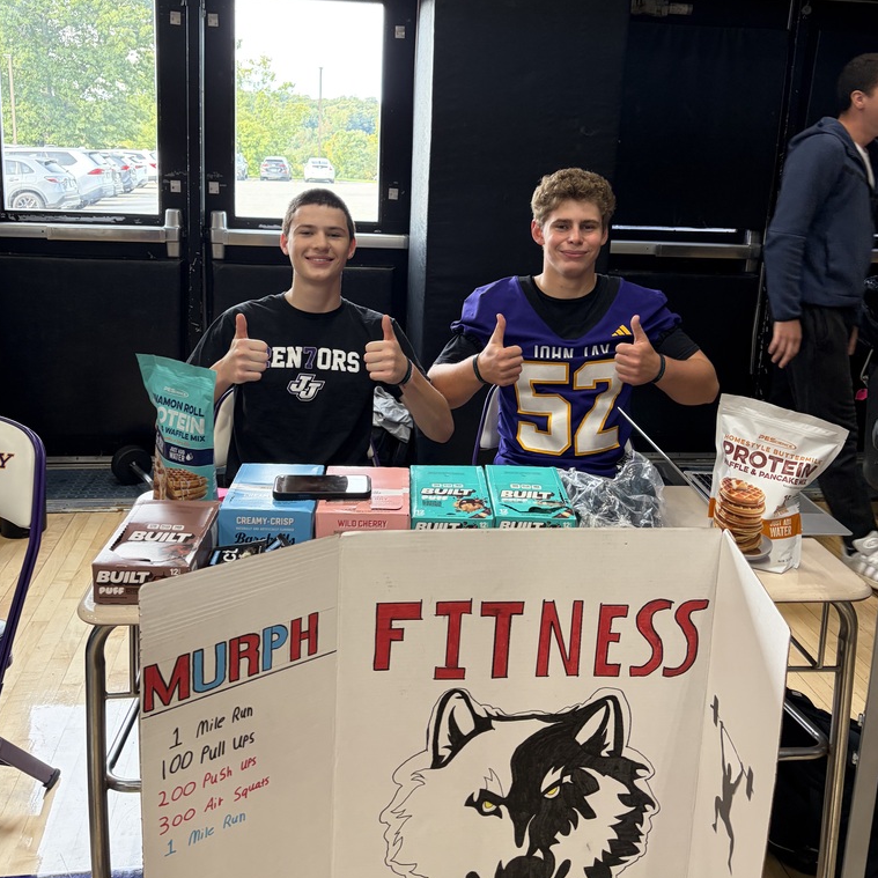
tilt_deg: -11.0
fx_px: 890
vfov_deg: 51.7
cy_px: 301
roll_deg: -1.8
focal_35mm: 31
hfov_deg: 52.5
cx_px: 436
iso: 160
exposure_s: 1/60
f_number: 1.6
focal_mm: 5.96
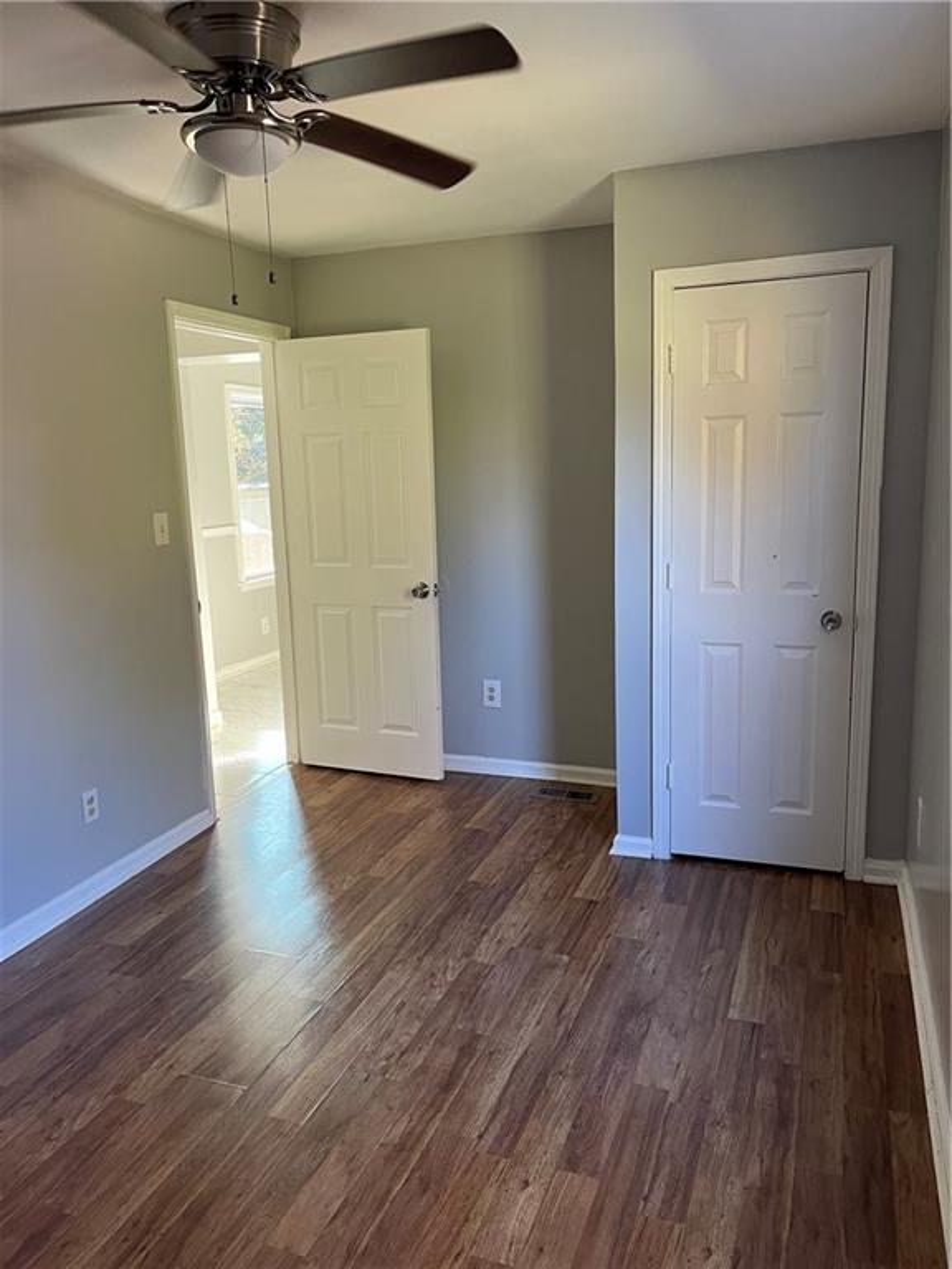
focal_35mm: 26
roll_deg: +2.8
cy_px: 634
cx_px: 476
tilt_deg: -10.5
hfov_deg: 53.1
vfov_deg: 67.3
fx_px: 953
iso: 125
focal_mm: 5.1
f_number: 1.6
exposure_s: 1/63
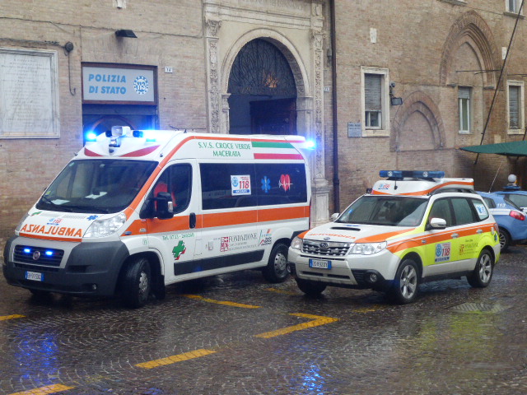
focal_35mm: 53
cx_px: 264
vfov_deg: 27.5
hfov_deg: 36.2
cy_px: 198
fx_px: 807
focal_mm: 9
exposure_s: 1/60
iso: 400
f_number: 4.4
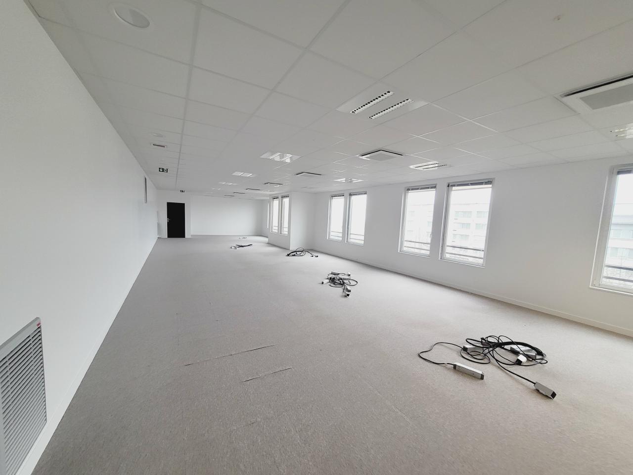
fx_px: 238
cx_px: 316
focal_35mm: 13
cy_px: 238
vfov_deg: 89.9
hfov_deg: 106.2
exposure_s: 1/50
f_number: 2.2
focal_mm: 1.74
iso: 100
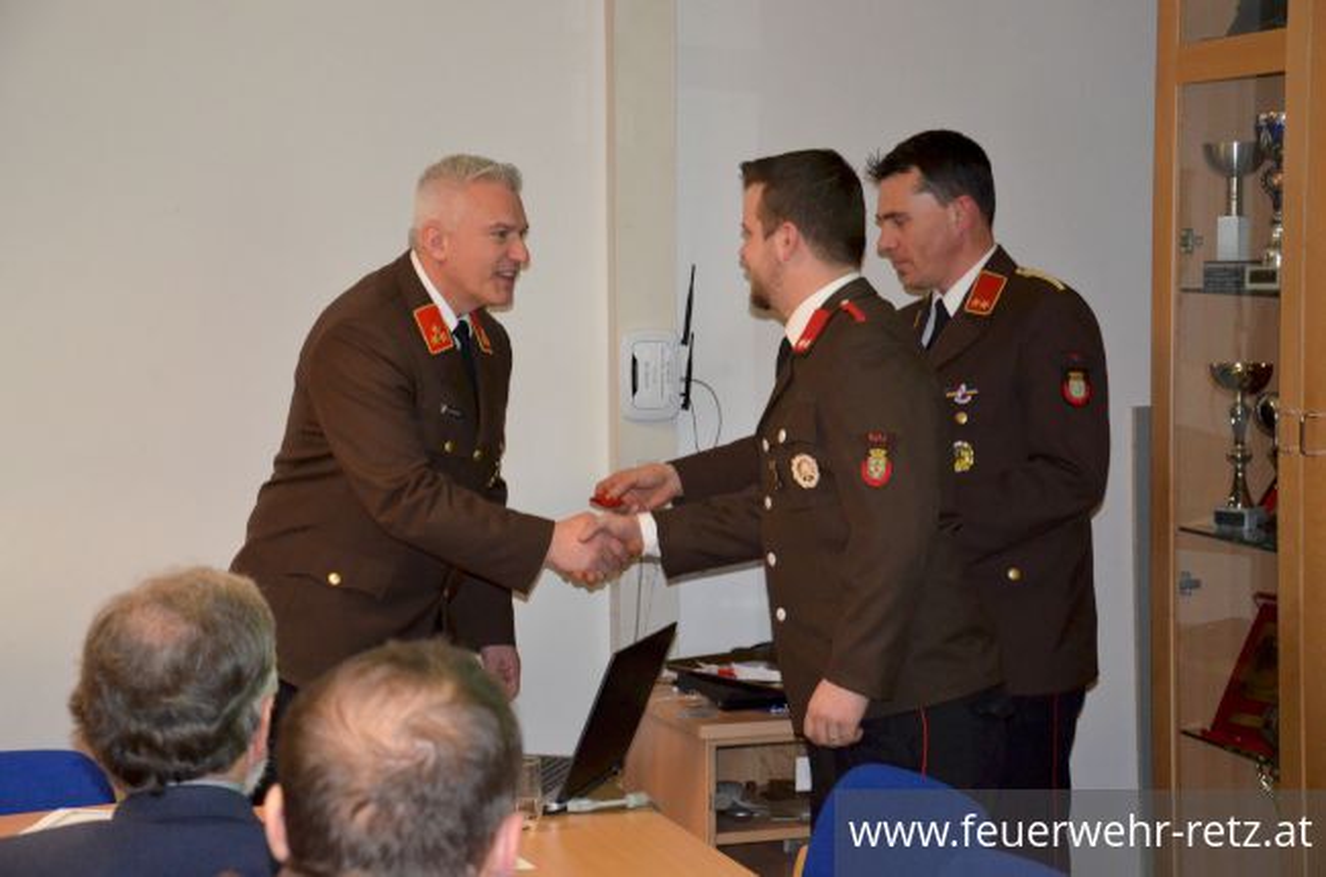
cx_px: 663
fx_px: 2756
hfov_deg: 27.1
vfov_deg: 18.1
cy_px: 438
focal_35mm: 75
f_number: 5
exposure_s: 1/60
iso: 3200
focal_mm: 50
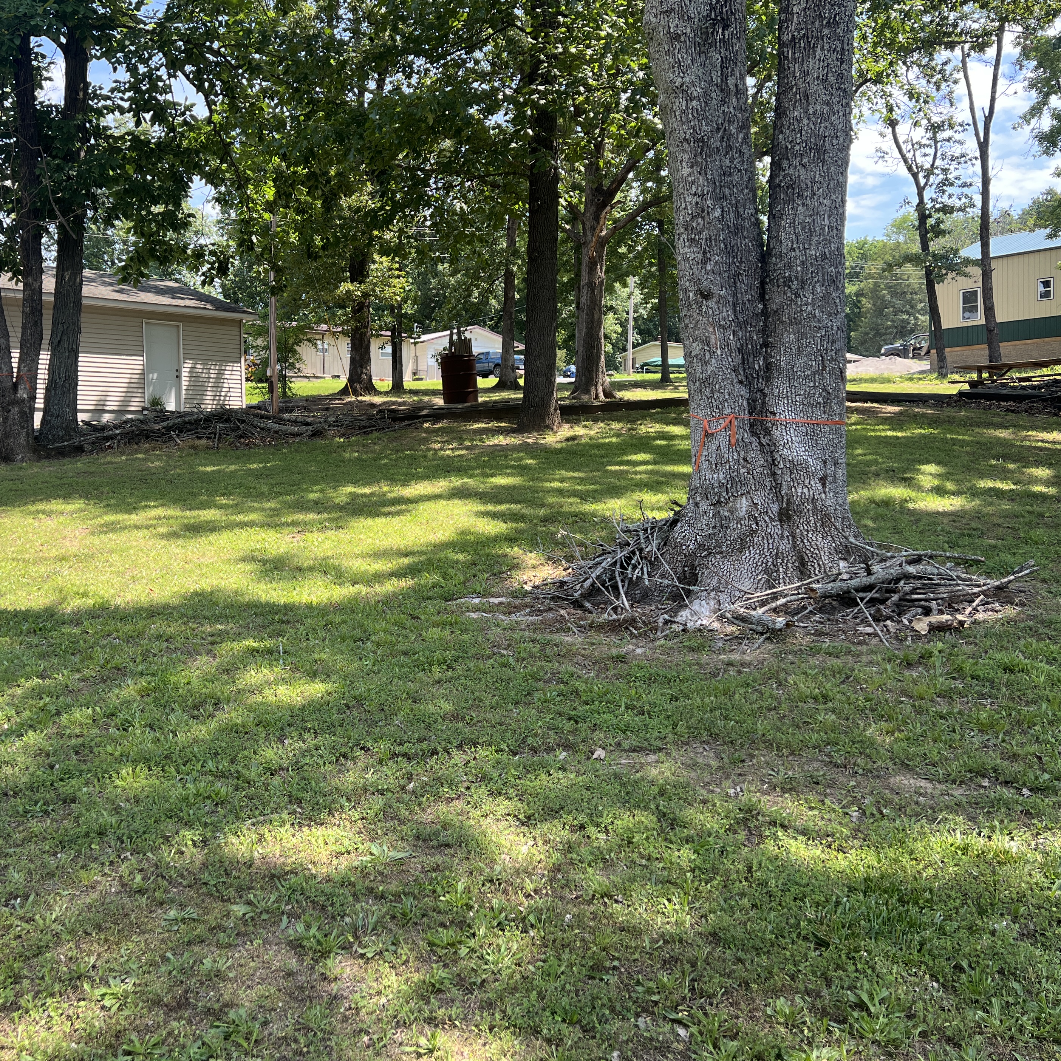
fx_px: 1144
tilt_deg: -1.9
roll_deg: +0.6
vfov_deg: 49.7
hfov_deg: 49.4
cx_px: 418
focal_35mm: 33
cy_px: 495
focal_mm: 5.7
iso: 50
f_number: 1.5
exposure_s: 1/696
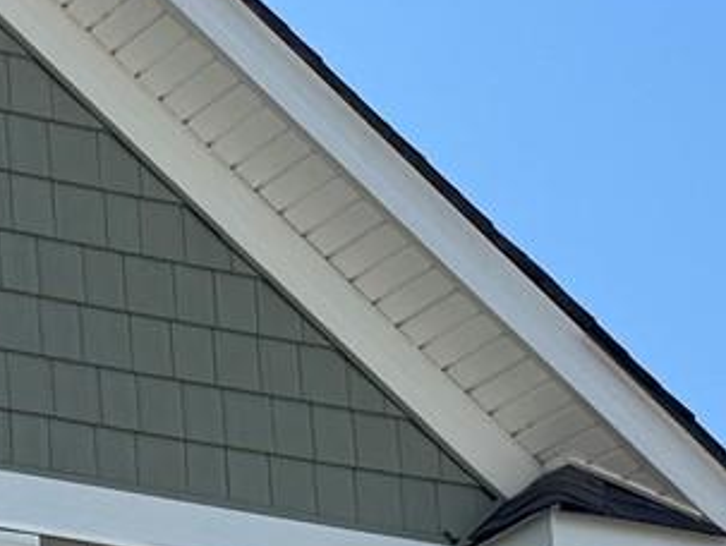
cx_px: -1495
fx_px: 3402
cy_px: 1731
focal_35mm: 162
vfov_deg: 7.8
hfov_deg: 9.4
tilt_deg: +3.6
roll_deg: -0.3
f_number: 1.78
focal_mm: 6.76
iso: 80
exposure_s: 1/4950
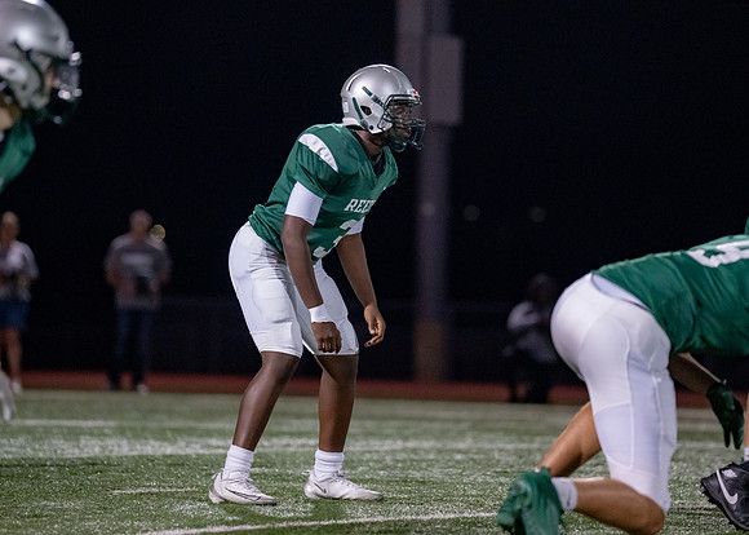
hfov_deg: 7.0
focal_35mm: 287
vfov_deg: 5.0
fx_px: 6111
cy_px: 232
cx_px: 372
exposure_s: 1/1000
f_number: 2.8
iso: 6400
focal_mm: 200
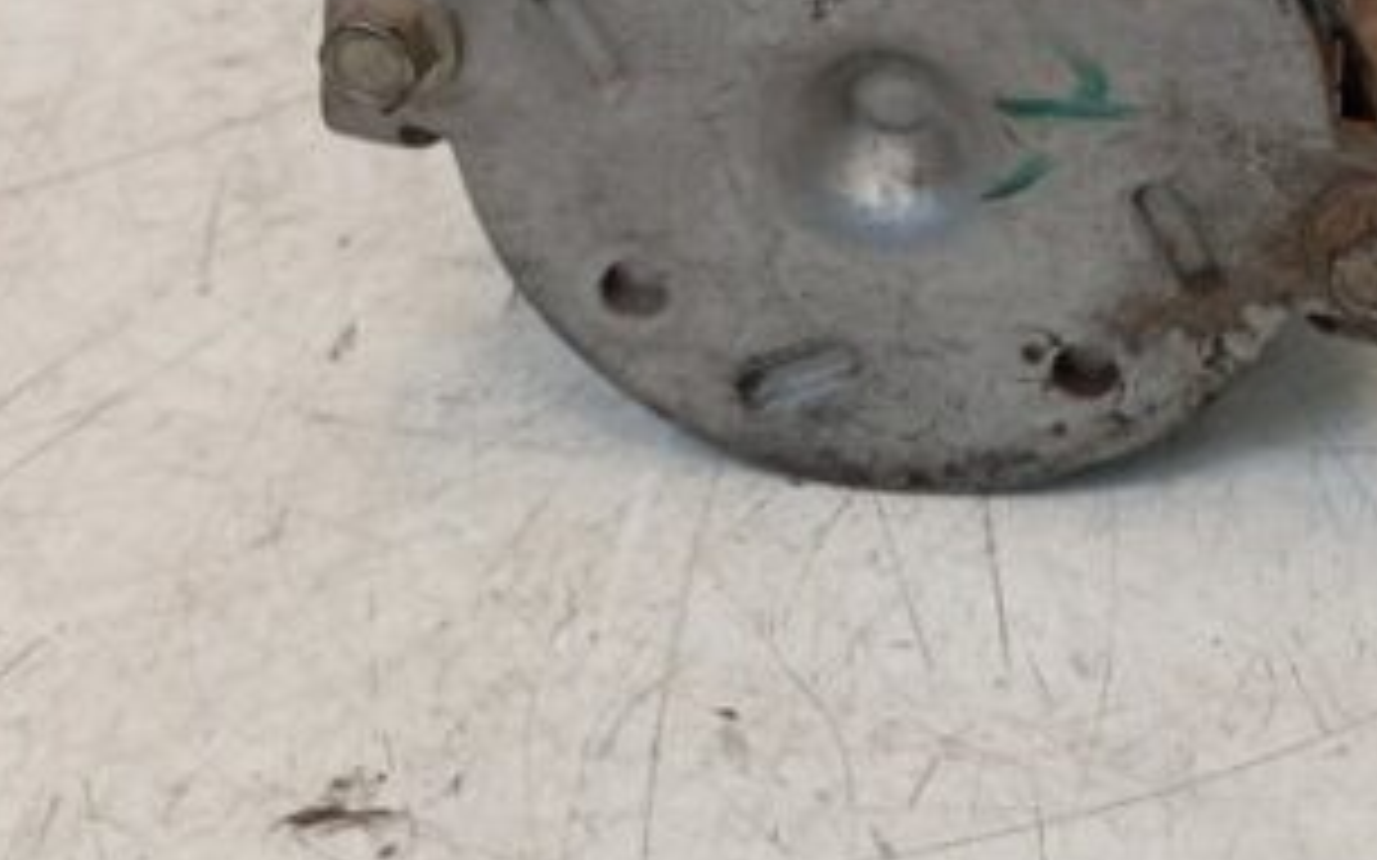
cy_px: -281
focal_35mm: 68
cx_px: 1152
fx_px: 2551
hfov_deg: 29.3
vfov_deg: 17.8
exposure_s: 1/25
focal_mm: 4.22
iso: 718
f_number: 1.8
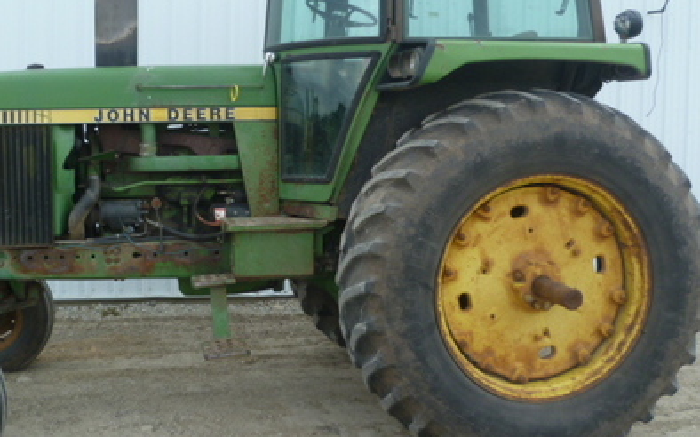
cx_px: 249
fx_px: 782
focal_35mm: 41
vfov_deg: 31.1
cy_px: 172
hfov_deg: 47.6
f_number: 2.8
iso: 80
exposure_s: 1/250
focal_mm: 5
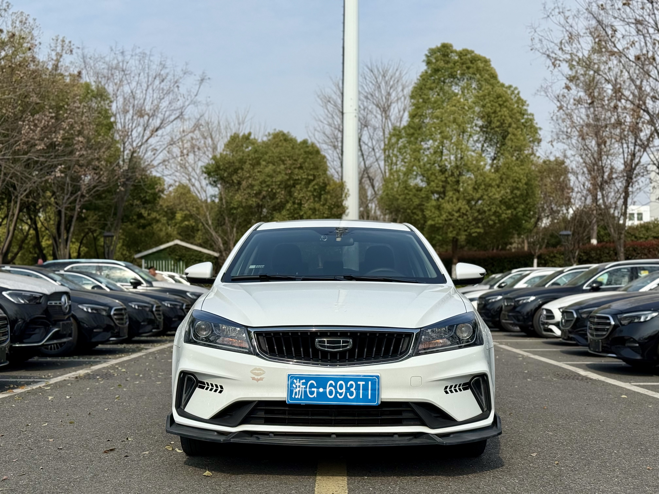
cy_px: 247
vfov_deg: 30.3
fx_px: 914
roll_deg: -0.1
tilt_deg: +2.5
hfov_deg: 39.7
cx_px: 330
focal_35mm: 48
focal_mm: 6.76
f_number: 1.78
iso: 80
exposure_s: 1/8772
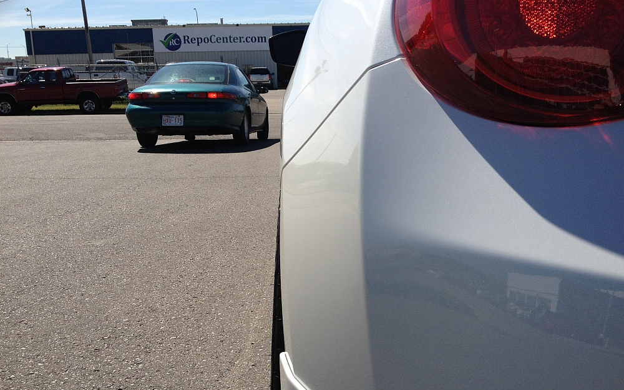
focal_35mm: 38
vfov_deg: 33.6
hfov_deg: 51.5
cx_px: 314
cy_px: 214
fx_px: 646
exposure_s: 1/2123
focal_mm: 4.28
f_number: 2.4
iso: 64
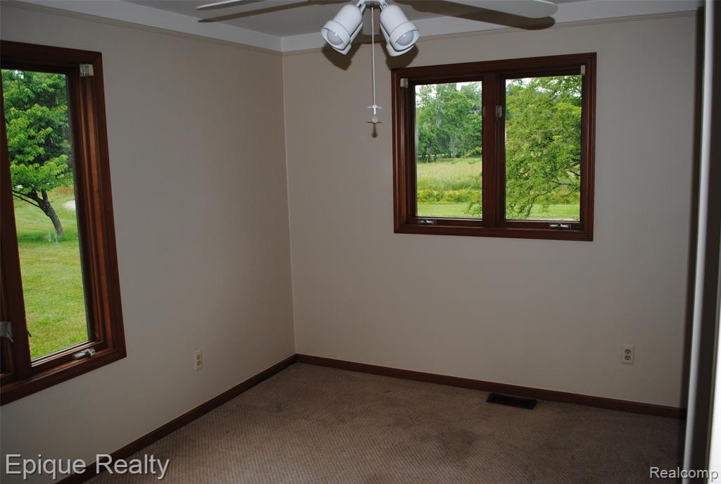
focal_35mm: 30
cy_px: 242
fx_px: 602
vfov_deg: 43.8
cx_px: 360
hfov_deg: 61.8
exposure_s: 1/60
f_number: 3.8
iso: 200
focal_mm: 20
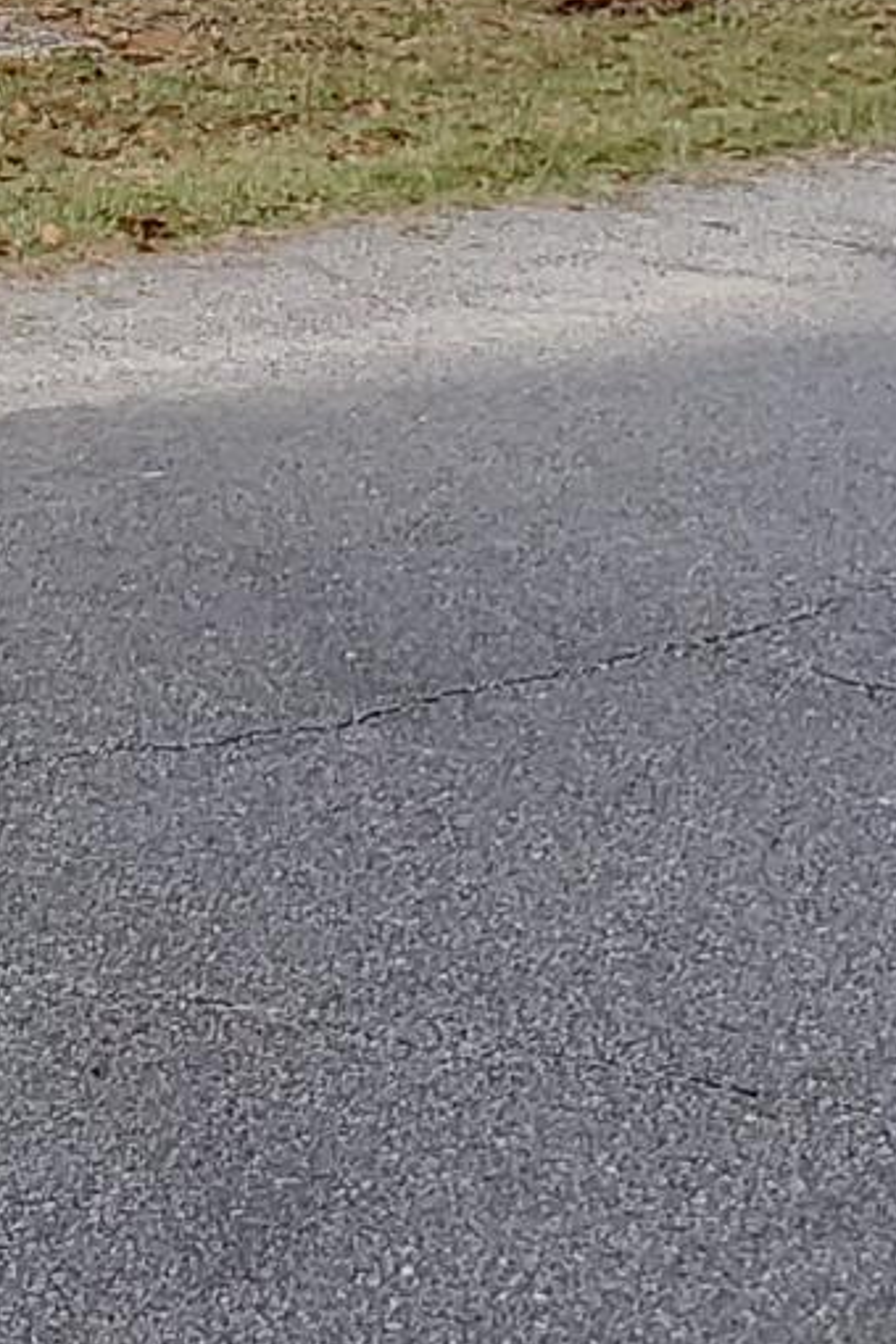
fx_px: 5936
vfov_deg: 12.1
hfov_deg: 8.6
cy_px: -912
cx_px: 0
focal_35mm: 159
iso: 50
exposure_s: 1/227
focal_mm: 4.3
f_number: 2.4
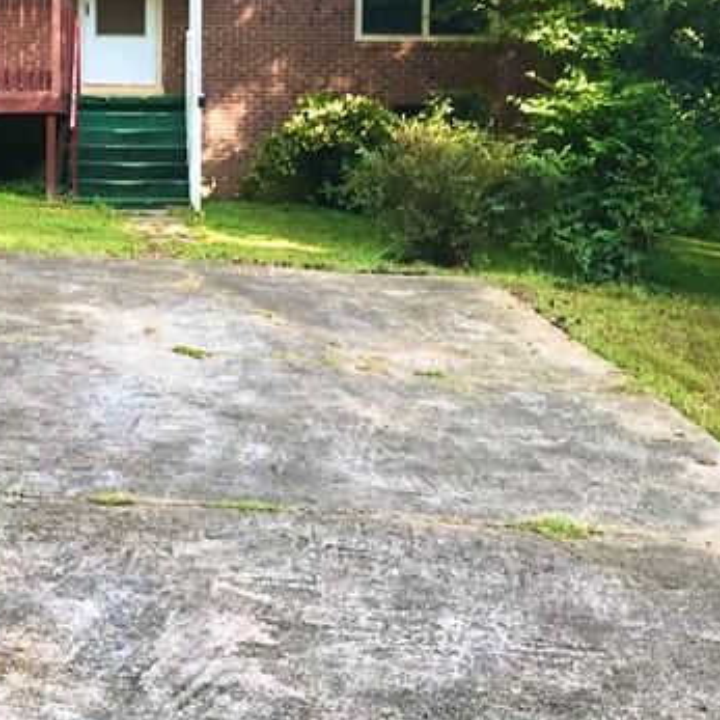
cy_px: 176
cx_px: 205
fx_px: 1718
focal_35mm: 73
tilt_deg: -1.6
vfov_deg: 23.4
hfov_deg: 23.5
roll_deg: -0.2
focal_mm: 3.99
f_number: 1.8
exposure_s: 1/120
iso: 25
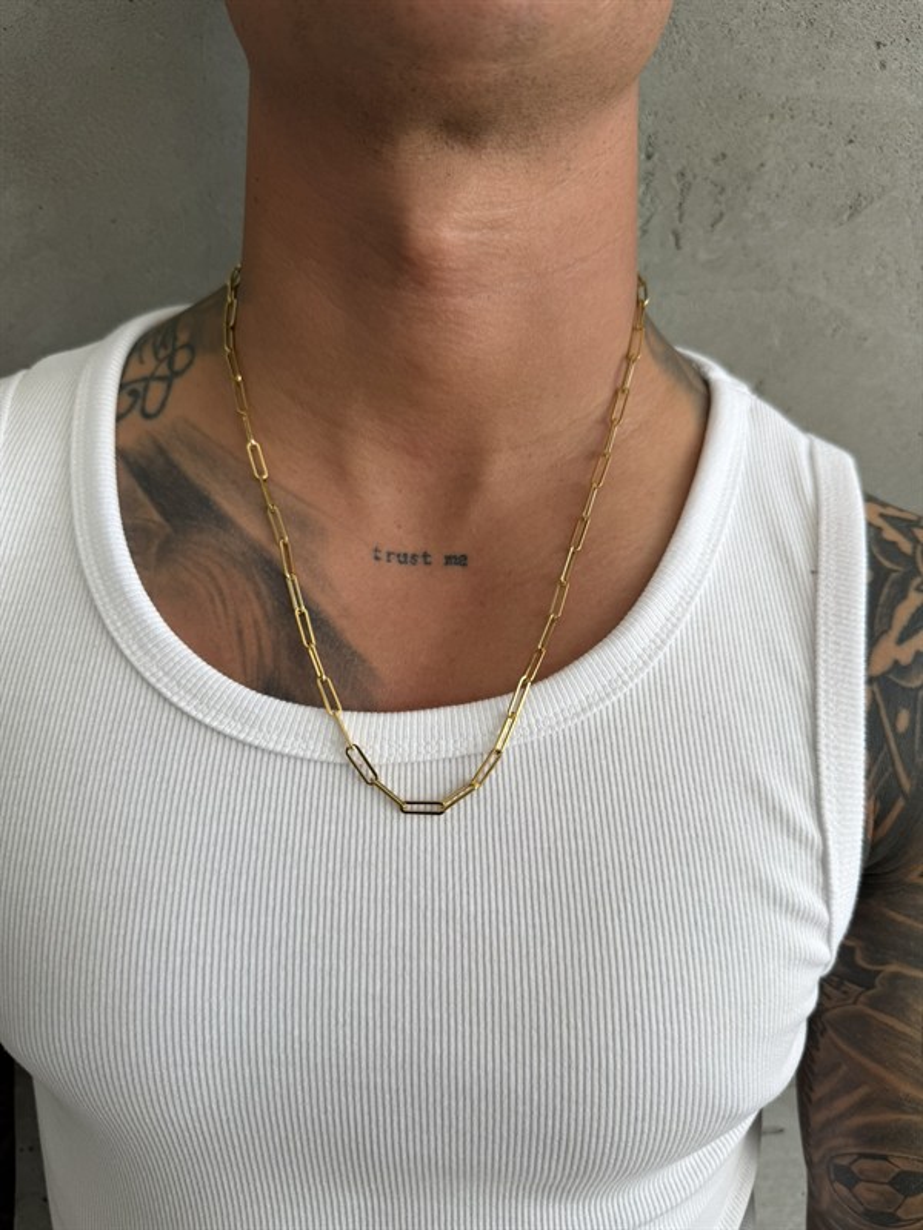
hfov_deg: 56.8
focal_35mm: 24
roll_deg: +0.0
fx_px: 853
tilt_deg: -13.3
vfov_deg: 71.6
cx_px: 462
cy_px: 615
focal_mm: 6.76
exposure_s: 1/121
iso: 64
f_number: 1.78
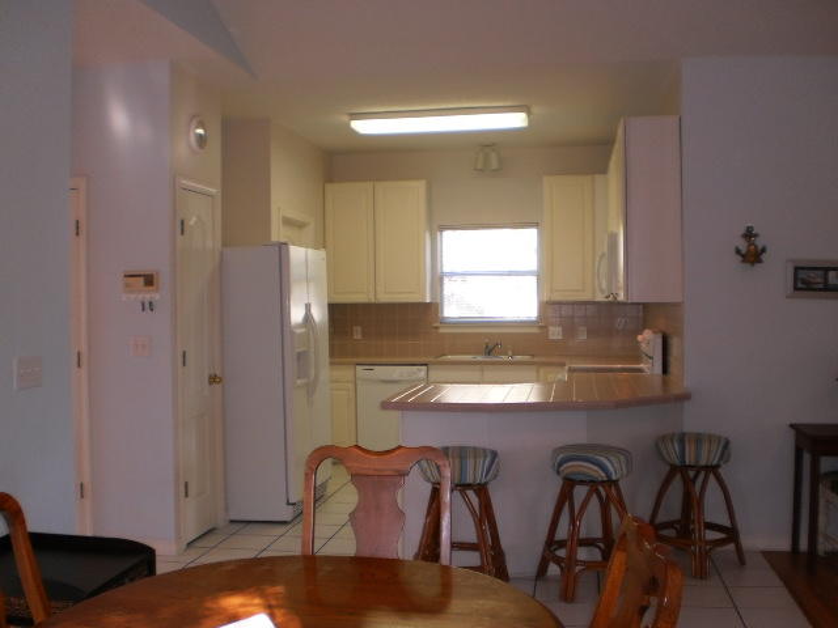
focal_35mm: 36
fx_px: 872
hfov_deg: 51.4
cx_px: 419
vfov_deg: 39.7
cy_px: 314
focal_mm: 6.3
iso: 125
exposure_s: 1/30
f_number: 3.1
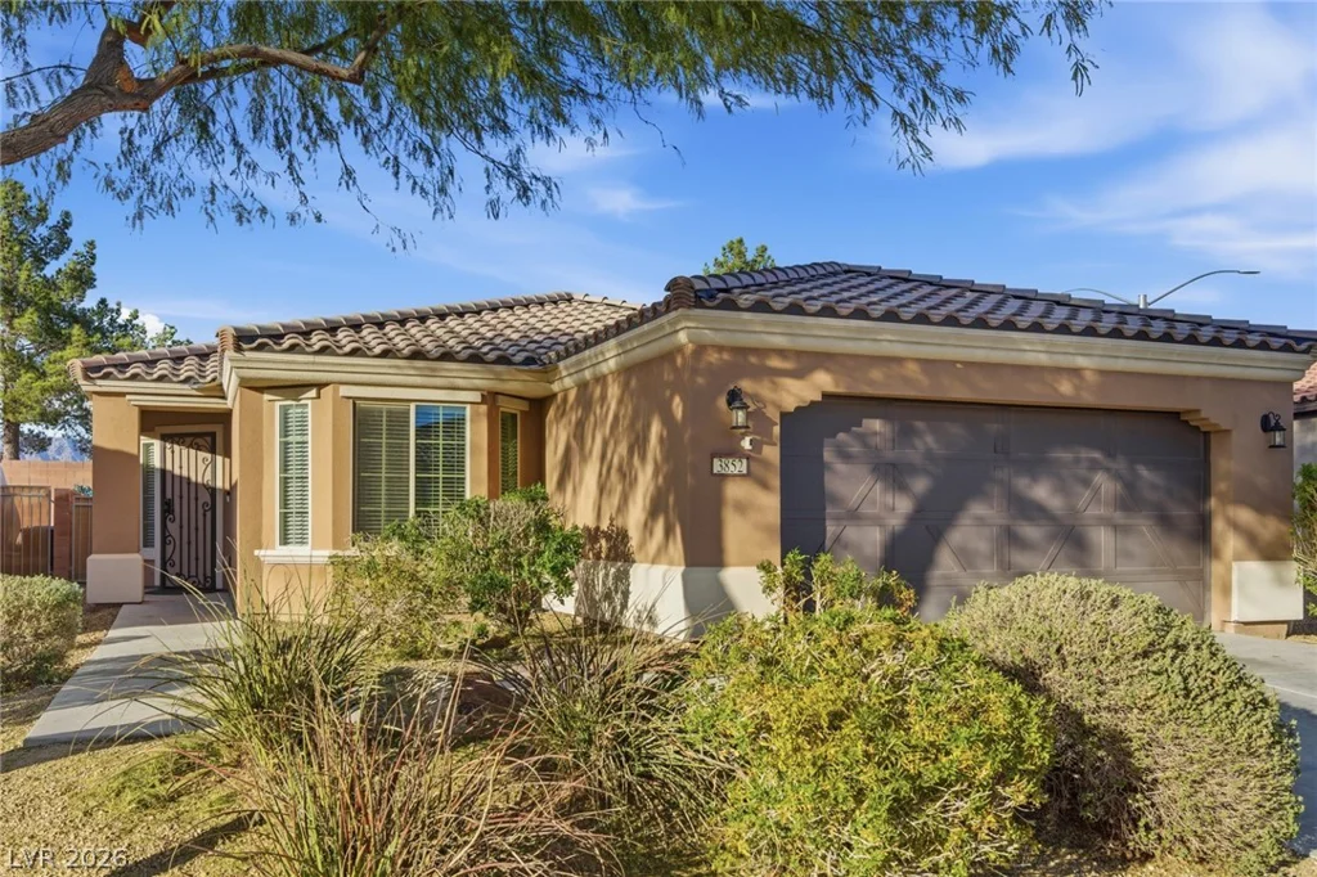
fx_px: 1097
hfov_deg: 61.9
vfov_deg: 43.6
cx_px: 658
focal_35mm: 30
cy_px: 438
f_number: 9
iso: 800
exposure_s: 1/5000
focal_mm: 30
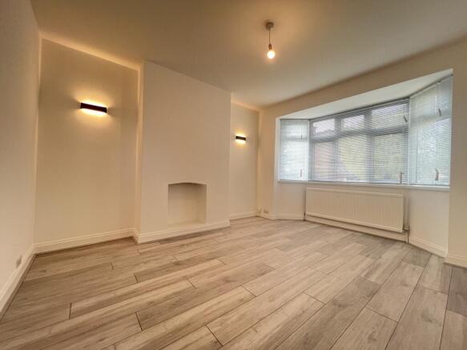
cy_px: 175
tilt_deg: +1.1
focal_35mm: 13
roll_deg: -1.5
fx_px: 175
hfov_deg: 106.2
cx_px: 234
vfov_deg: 89.9
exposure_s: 1/50
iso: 160
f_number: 1.8
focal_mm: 1.57
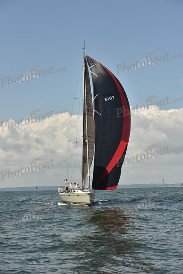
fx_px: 533
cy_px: 137
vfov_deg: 28.8
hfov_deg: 19.5
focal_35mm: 70
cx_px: 92
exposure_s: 1/2000
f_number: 7.1
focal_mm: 70
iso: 320
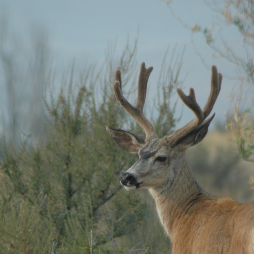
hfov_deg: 3.4
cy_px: 188
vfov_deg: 3.4
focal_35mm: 519
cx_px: 127
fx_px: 4309
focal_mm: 270
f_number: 5.6
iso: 200
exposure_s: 1/250
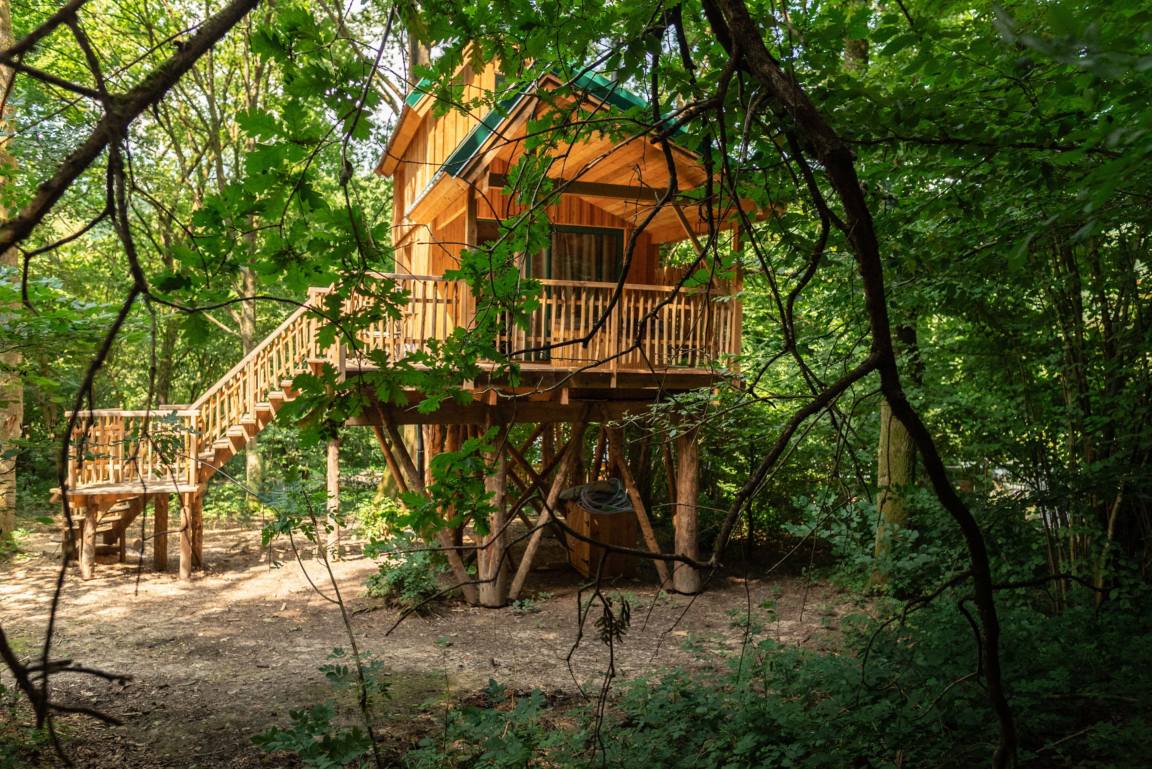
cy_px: 384
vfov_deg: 53.2
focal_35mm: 24
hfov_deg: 73.7
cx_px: 576
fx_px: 768
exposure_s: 1/1250
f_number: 2.8
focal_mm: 24
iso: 400
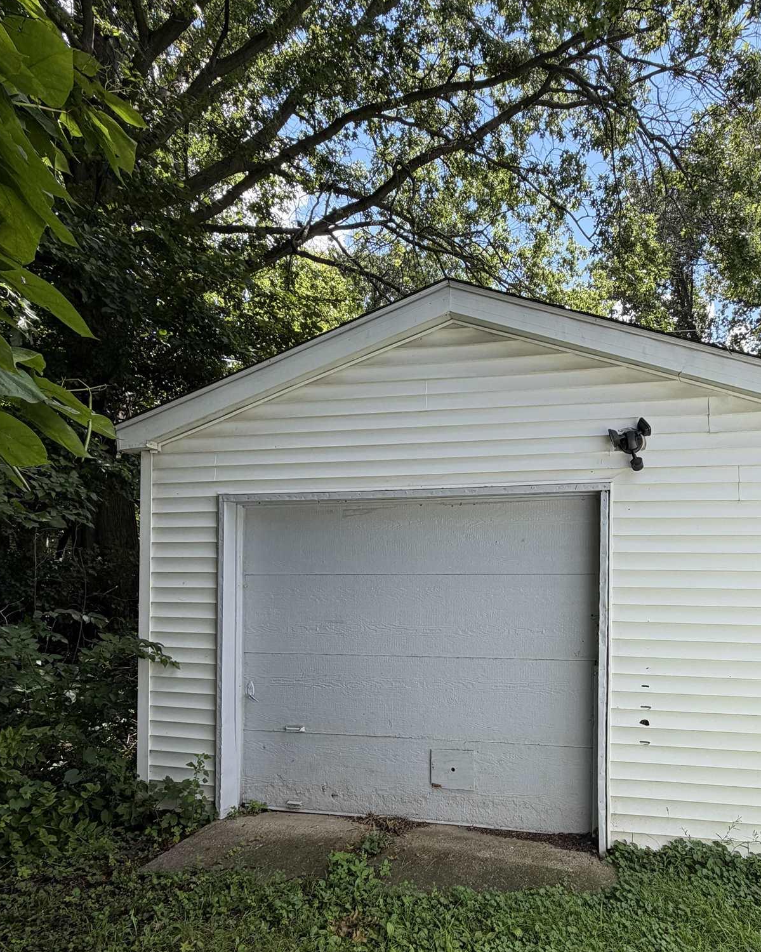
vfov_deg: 76.6
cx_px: 498
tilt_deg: +1.2
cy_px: 581
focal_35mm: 21
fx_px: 591
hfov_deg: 64.1
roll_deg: +1.2
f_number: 2.2
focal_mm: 2.22
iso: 50
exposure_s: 1/502
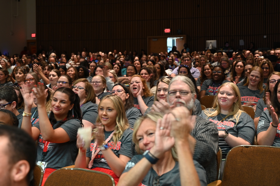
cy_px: 93
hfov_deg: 40.4
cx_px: 140
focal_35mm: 49
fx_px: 381
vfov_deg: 27.5
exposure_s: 1/15
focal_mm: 49
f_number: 4
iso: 800
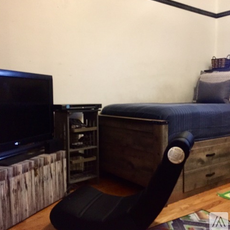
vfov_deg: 47.2
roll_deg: +1.2
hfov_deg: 47.1
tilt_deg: -5.7
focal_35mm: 35
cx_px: 128
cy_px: 113
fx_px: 263
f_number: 2.2
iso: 640
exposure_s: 1/15
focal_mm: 4.15
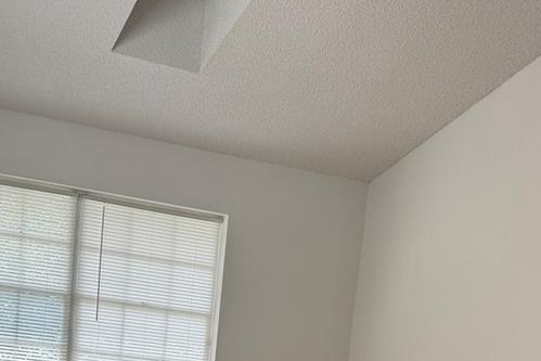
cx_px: 193
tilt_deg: -6.4
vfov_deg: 19.9
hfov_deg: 33.2
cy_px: 525
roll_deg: -3.3
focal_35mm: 60
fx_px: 902
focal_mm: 6.76
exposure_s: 1/354
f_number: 1.78
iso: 80
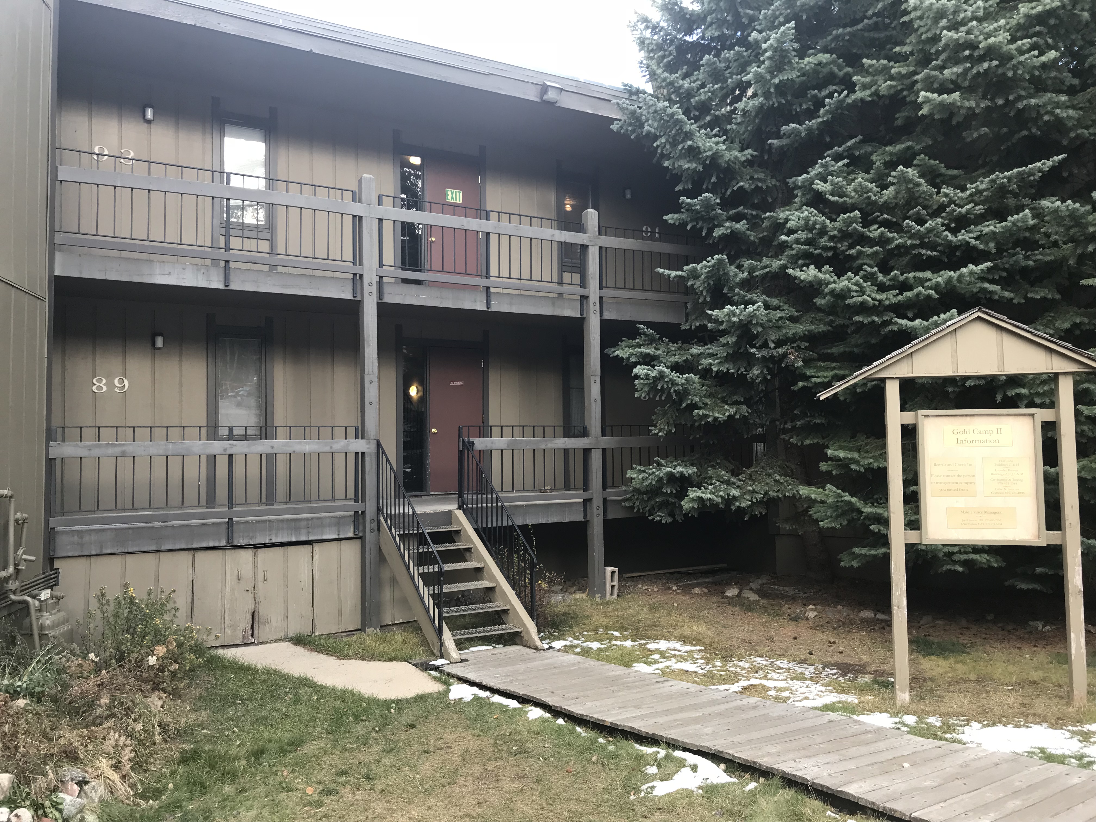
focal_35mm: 28
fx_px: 887
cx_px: 548
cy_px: 411
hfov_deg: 63.4
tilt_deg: +1.9
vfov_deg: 49.7
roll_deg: +0.5
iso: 32
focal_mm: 3.99
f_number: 1.8
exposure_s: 1/60
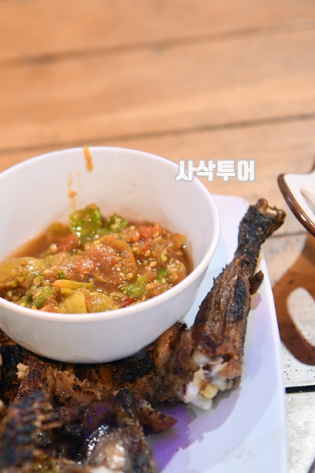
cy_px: 348
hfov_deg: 17.2
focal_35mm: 78
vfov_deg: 25.7
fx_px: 1023
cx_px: 23
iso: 1250
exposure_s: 1/30
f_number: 2.8
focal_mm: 38
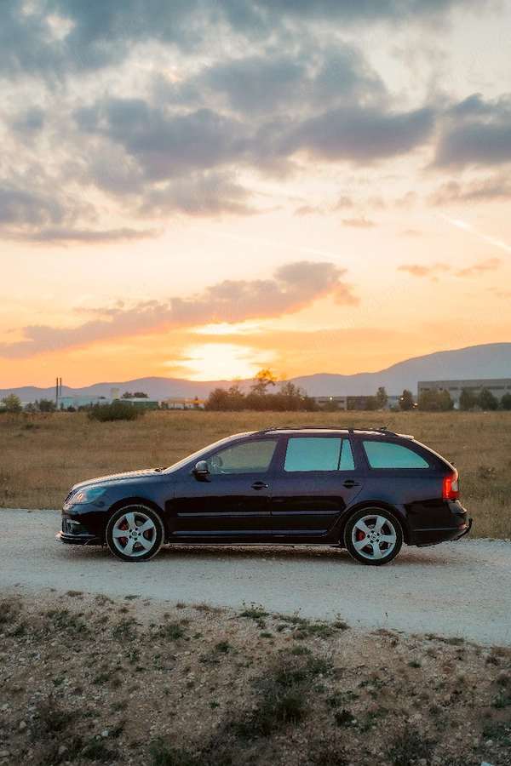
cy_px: 383
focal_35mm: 60
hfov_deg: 22.6
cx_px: 256
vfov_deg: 33.4
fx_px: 1277
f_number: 2.8
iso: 1000
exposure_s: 1/250
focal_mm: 60
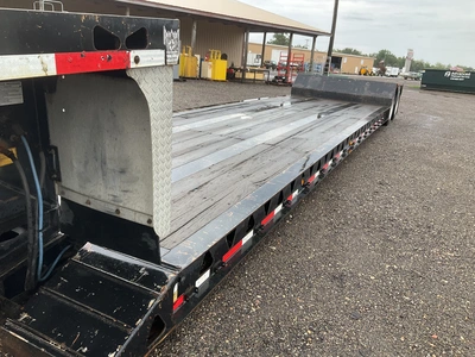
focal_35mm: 29
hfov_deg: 61.7
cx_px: 238
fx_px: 398
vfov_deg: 48.2
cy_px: 178
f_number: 1.8
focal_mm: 3
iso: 20
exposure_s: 1/148
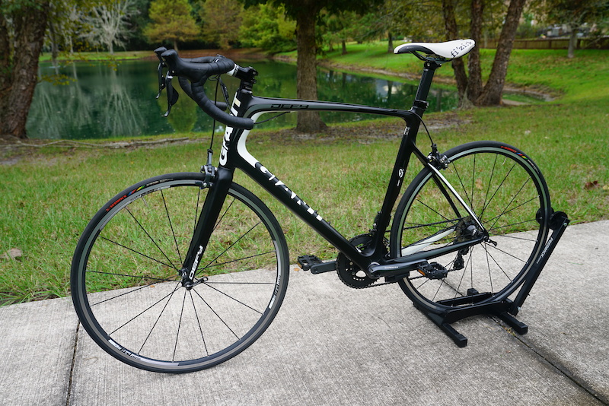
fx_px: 558
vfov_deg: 40.0
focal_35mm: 33
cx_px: 304
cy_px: 203
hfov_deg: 57.2
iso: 100
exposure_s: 1/60
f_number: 5.6
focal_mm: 33
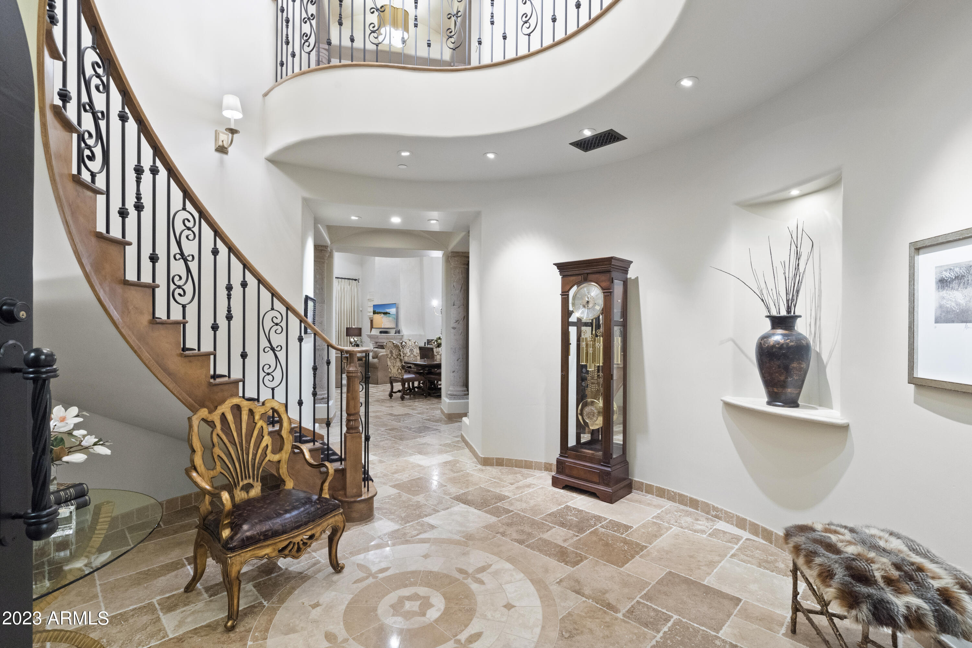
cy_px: 324
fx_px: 432
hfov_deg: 96.7
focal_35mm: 16
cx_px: 486
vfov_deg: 73.7
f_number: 10
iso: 1000
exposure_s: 1/6
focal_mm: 16
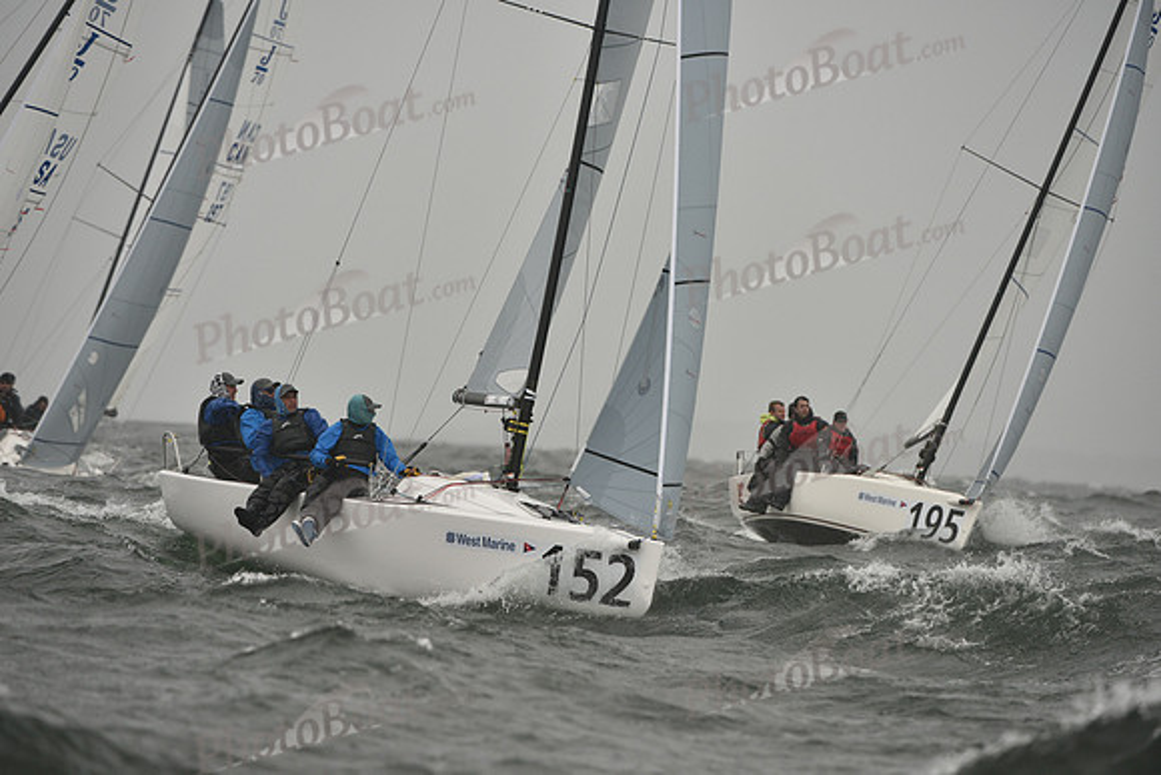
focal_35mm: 350
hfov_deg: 5.9
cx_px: 580
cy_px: 388
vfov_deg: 3.9
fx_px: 11290
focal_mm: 350
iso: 400
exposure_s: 1/1000
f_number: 5.6
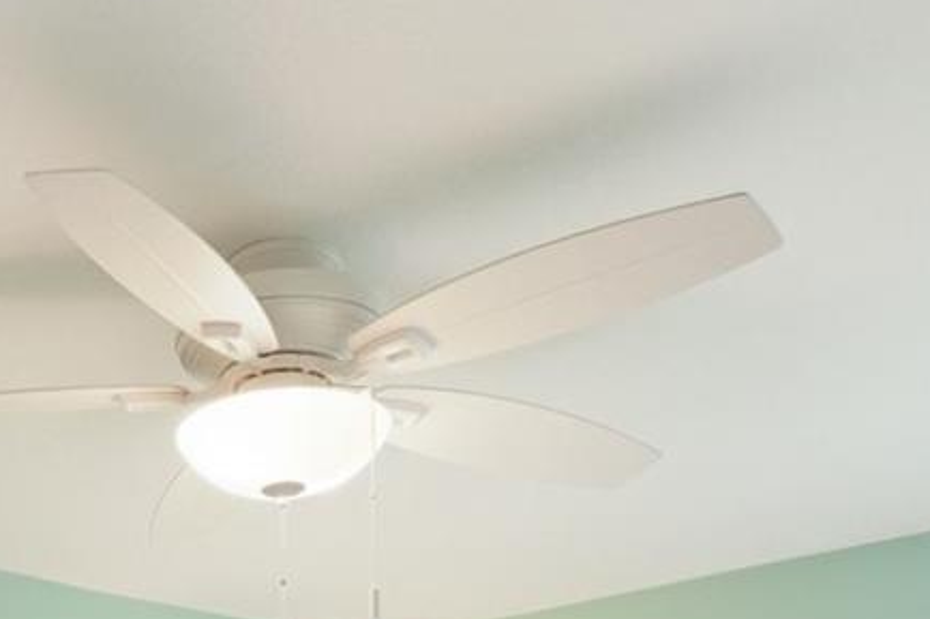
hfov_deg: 31.7
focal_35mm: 59
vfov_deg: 18.9
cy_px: 1039
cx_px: 26
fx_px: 1524
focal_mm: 16
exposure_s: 1/20
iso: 400
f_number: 8
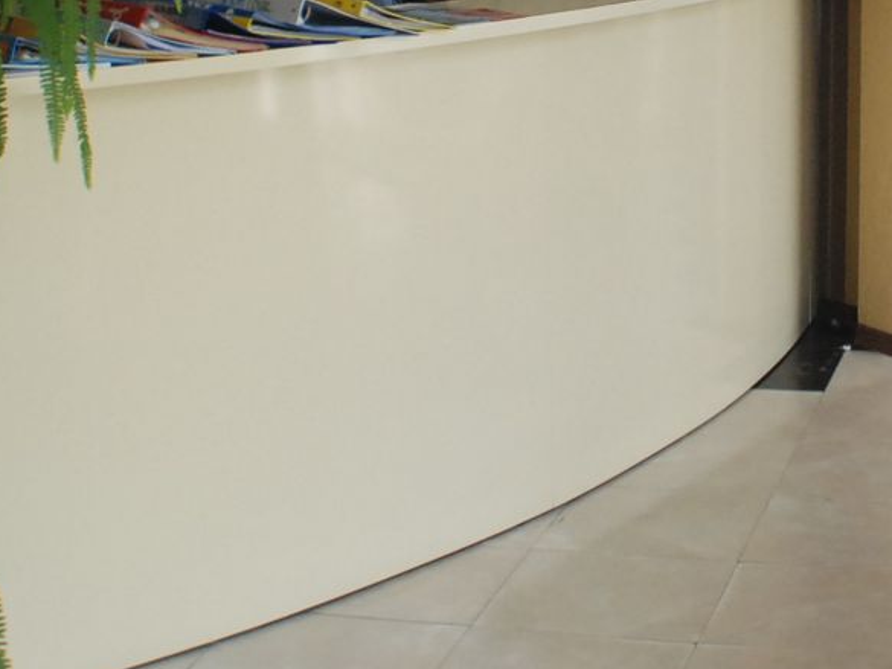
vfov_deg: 13.1
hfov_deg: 17.5
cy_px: -41
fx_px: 2861
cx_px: 767
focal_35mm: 111
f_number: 5.6
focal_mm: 30
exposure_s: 1/125
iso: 1000
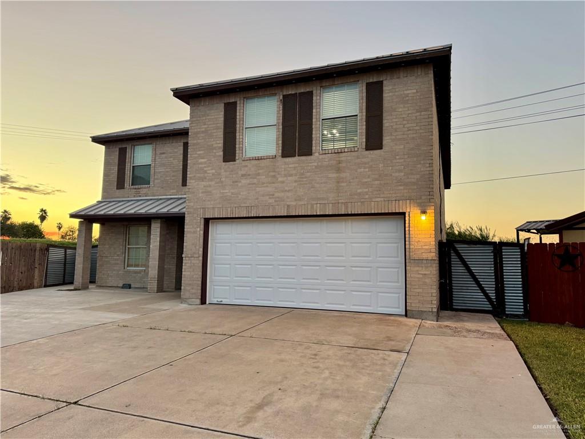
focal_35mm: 24
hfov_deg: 71.6
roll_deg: -1.4
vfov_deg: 56.8
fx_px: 406
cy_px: 220
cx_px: 292
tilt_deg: +5.5
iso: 200
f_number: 1.78
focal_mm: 6.76
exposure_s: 1/114
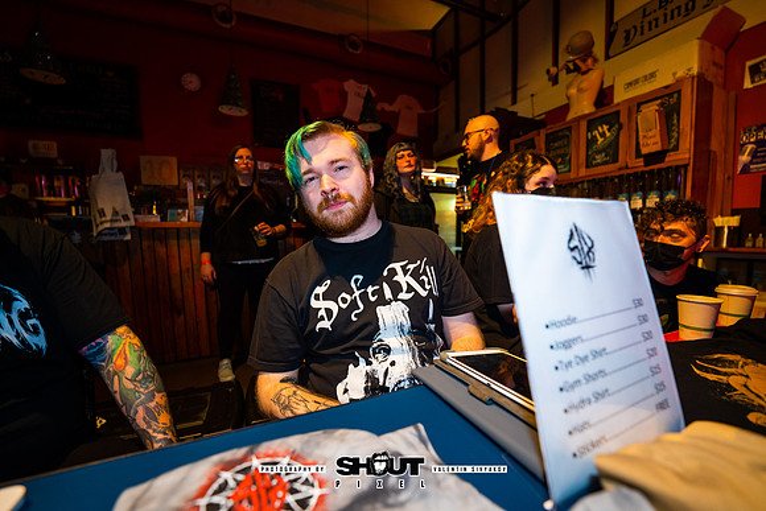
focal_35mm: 14
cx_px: 383
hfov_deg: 104.2
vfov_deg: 81.2
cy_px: 256
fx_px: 298
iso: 1250
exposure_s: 1/50
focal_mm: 14
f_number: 2.8
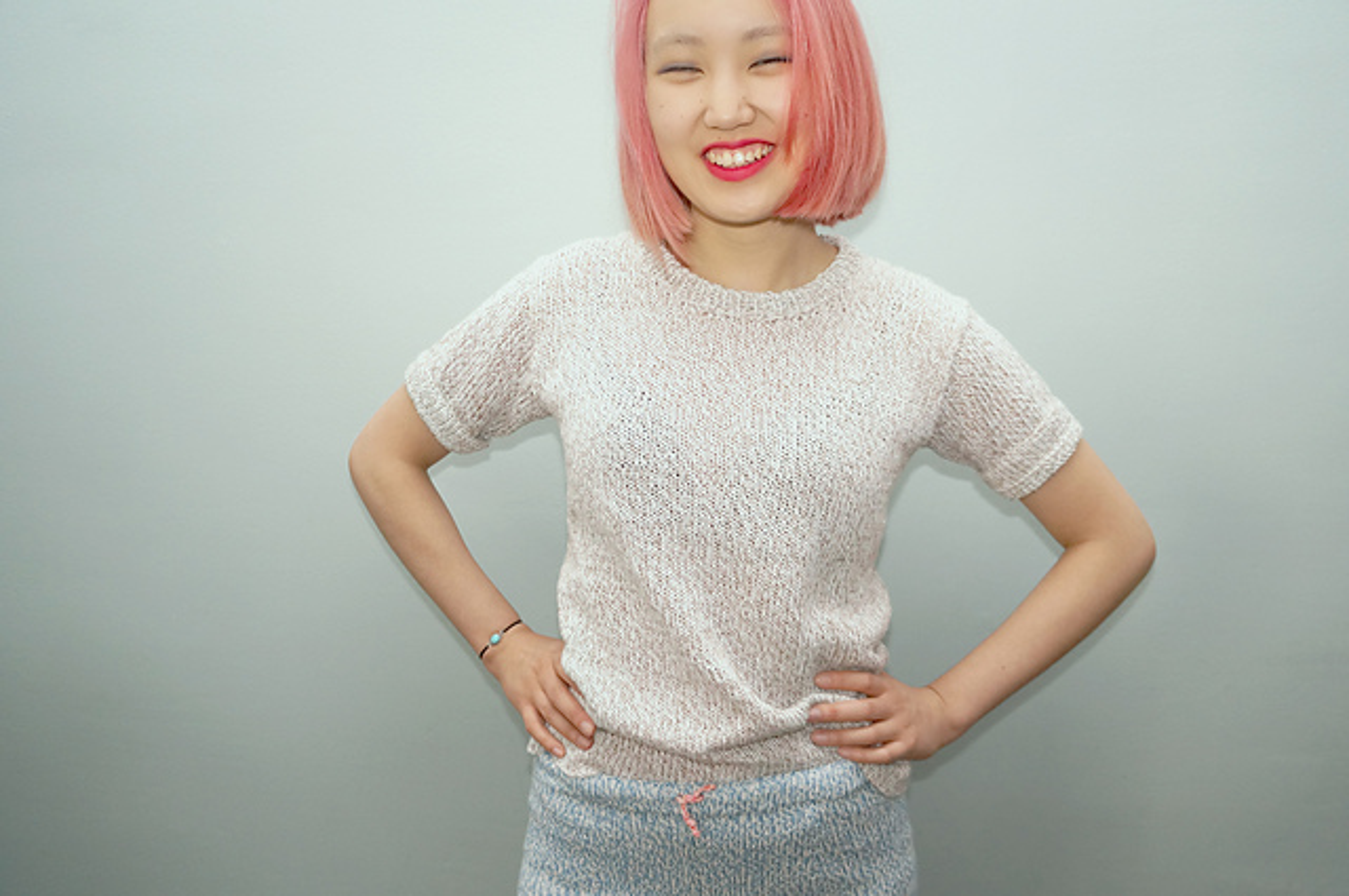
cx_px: 674
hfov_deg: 67.4
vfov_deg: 47.8
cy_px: 448
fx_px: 1010
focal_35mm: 27
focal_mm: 18
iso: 800
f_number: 4
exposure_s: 1/160
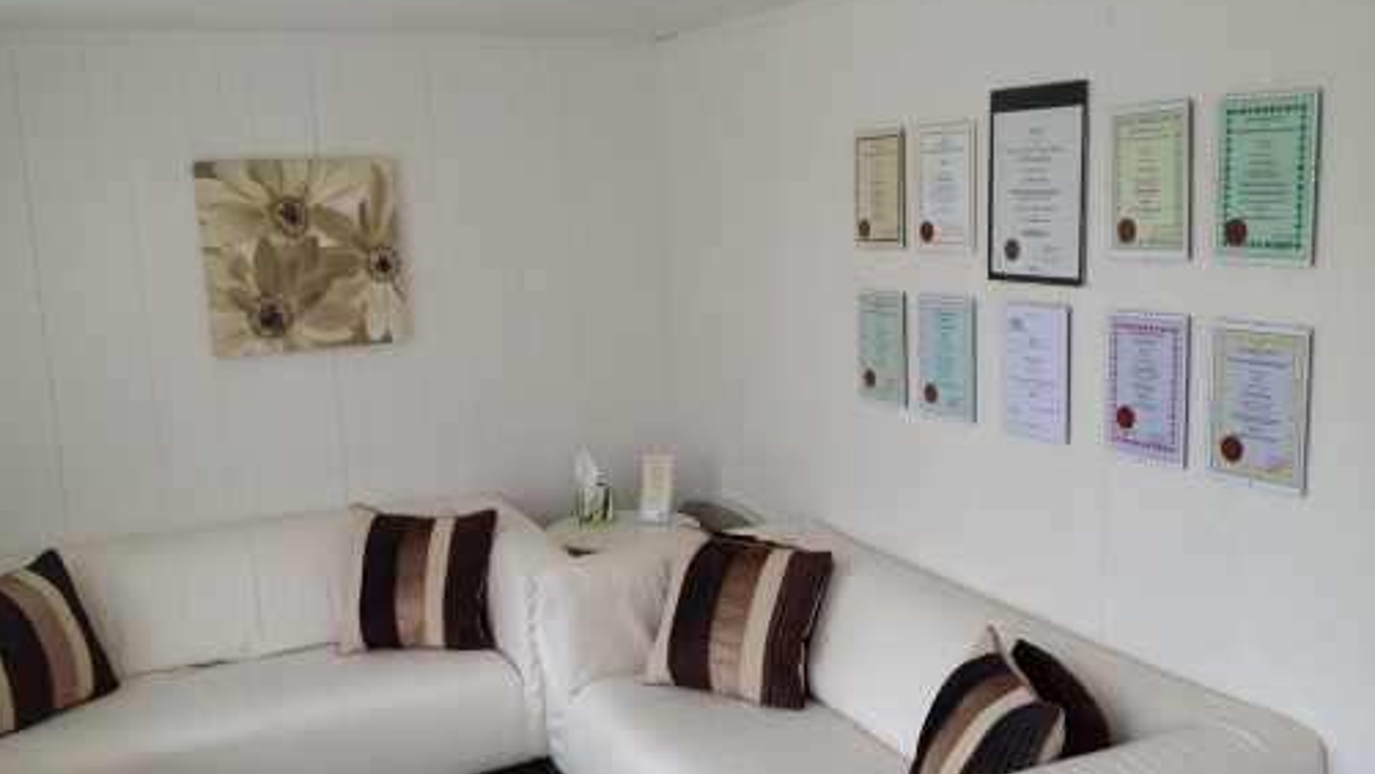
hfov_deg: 51.6
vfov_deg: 30.4
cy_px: 401
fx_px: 1422
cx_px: 678
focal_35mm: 39
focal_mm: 4.28
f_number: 2.4
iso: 80
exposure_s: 1/120
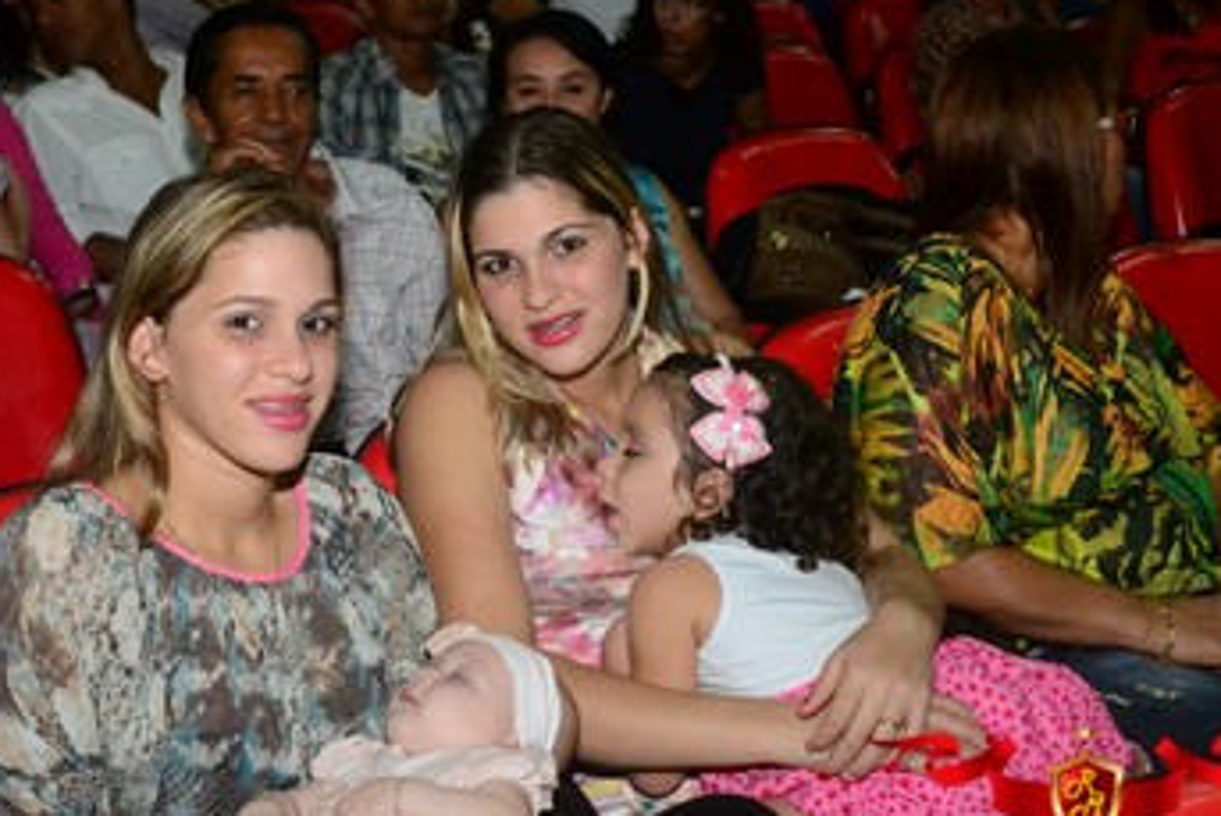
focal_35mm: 63
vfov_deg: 21.6
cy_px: 424
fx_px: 2138
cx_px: 552
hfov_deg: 31.9
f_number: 6.3
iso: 3200
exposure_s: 1/80
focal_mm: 32
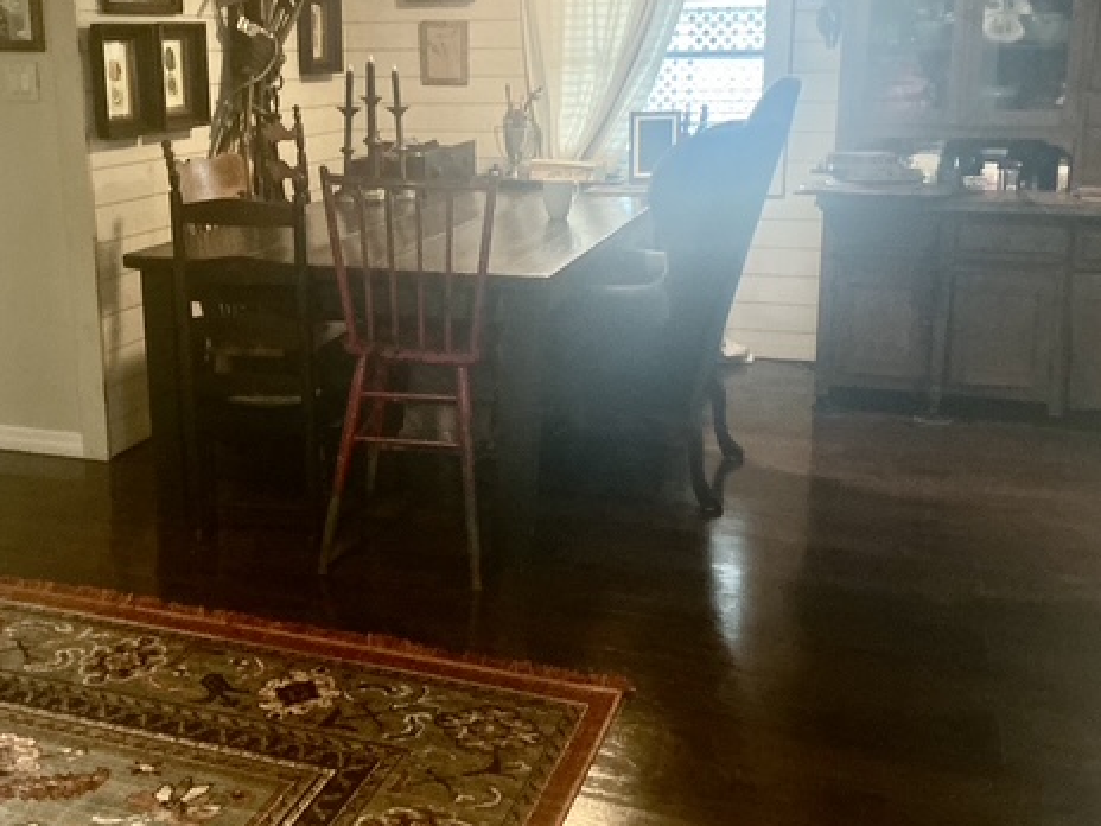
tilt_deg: -11.1
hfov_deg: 46.5
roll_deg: +1.1
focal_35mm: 40
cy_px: 328
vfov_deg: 35.8
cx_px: 437
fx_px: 1272
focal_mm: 3
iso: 250
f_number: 1.8
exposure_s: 1/60
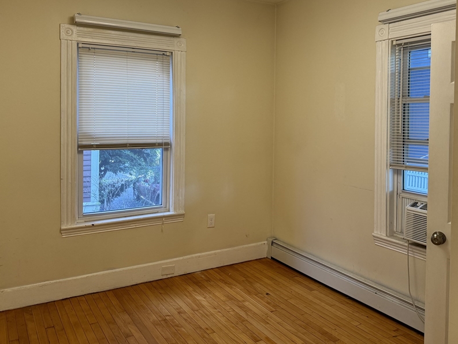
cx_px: 234
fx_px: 410
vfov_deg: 45.0
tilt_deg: -2.1
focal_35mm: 31
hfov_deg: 58.3
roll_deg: -0.6
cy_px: 127
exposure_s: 1/120
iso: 160
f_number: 1.78
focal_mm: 6.76
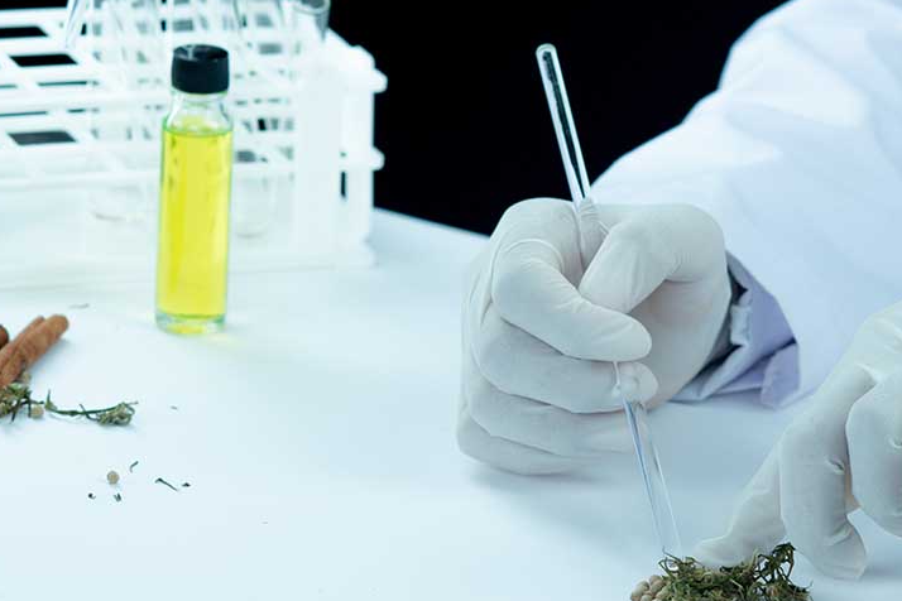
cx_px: 723
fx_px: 5687
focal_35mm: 227
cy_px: 313
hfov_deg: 9.0
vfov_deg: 6.1
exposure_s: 1/200
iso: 100
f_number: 8
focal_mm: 135
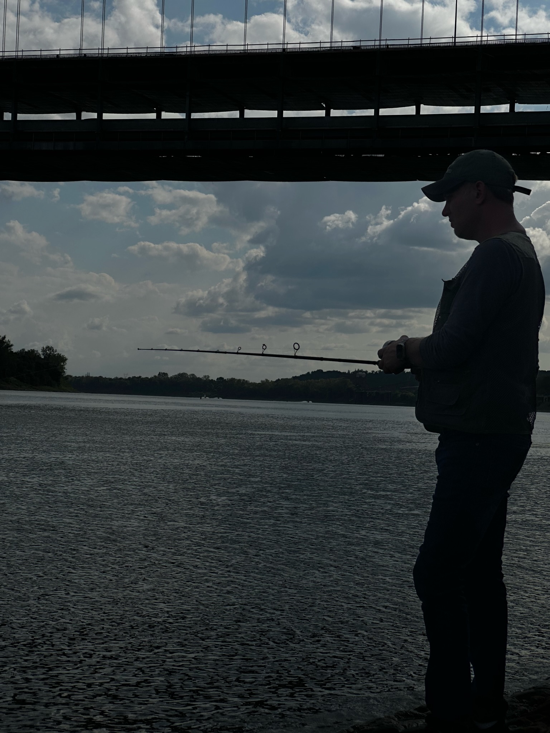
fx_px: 1632
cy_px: 366
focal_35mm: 77
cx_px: 275
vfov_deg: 25.3
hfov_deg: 19.1
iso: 25
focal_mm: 9
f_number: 2.8
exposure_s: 1/5814
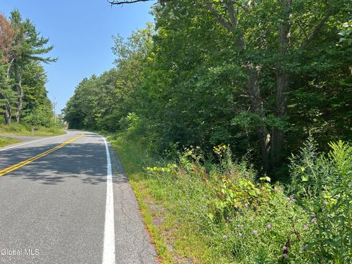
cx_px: 176
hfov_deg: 67.3
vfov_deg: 53.1
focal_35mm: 26
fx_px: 264
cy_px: 132
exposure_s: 1/1468
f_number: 1.5
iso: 50
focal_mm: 5.7
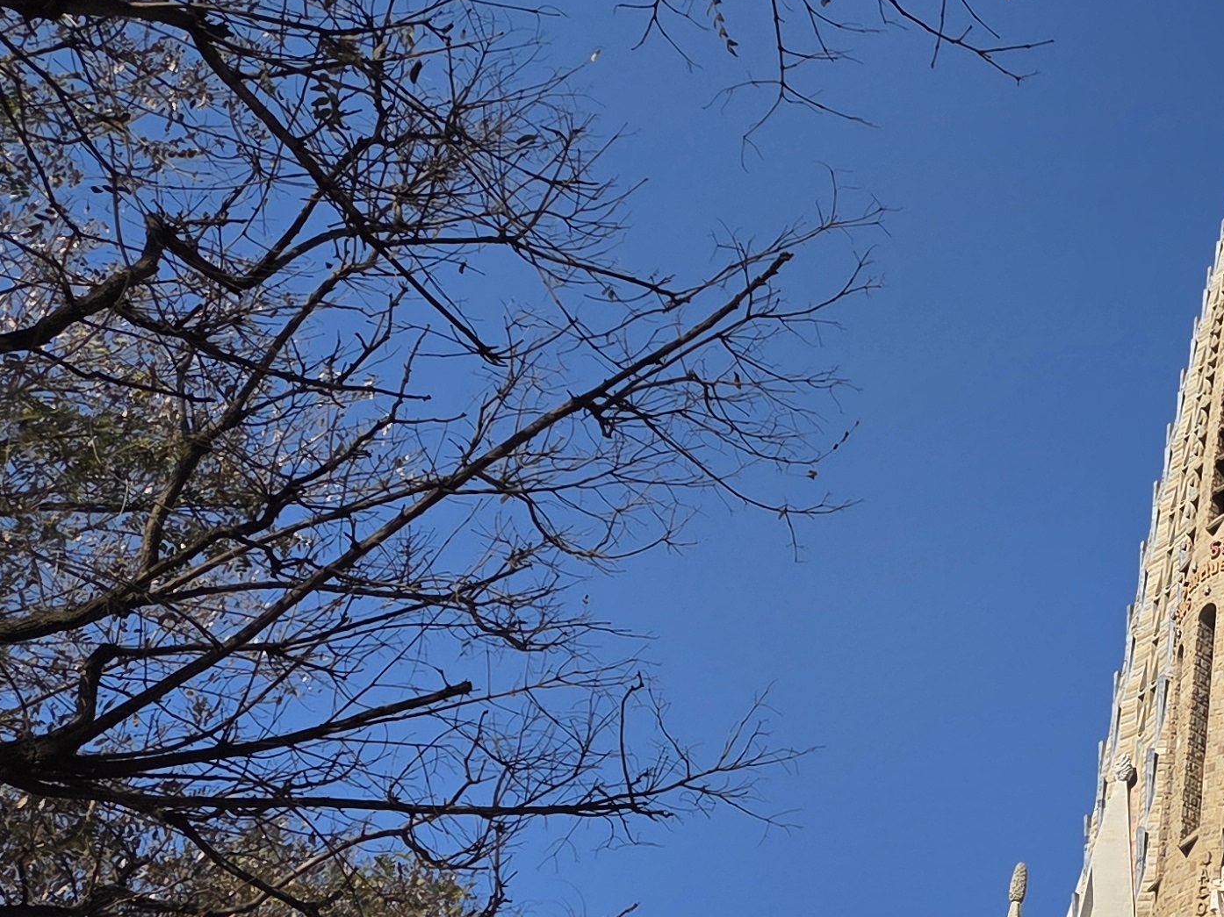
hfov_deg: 25.8
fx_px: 2333
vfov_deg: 21.9
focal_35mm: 66
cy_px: 759
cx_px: 1531
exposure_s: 1/5699
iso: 80
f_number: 1.8
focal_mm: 5.4
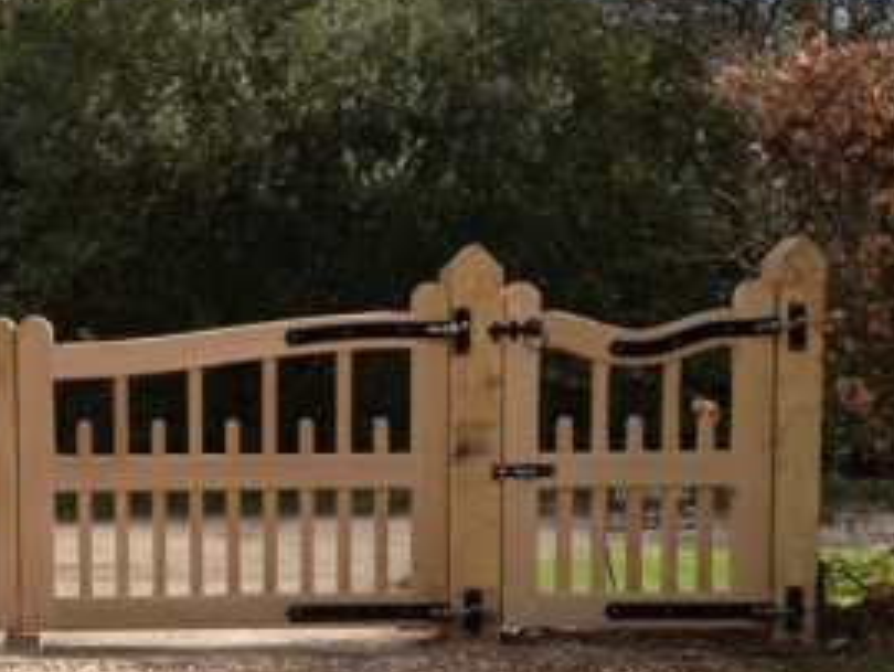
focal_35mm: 58
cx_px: 179
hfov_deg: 32.3
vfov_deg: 25.1
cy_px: 454
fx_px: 1499
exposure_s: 1/836
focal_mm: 4.28
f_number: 2.4
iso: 64
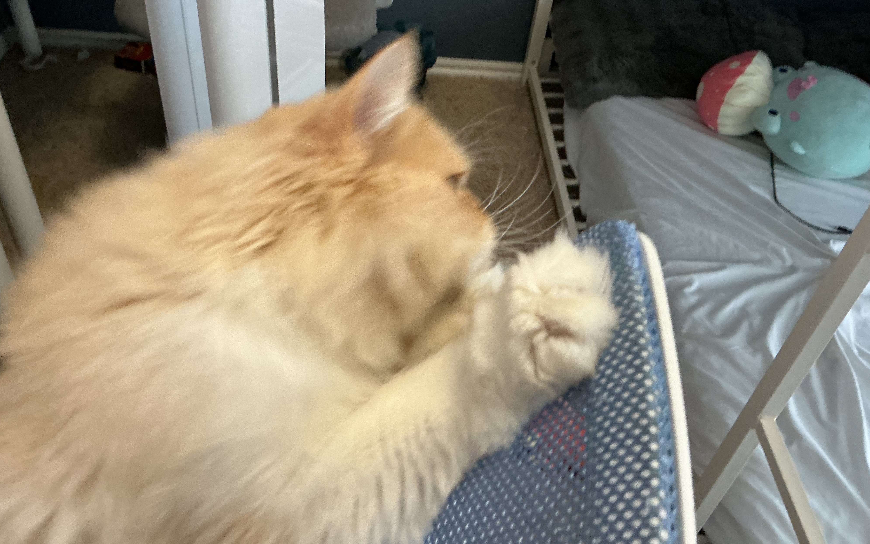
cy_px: 242
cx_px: 433
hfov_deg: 61.2
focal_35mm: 31
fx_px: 735
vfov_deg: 40.5
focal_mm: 3
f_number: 1.8
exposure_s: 1/30
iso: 250
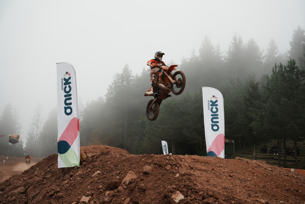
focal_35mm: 36
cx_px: 152
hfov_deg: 52.6
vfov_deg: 36.5
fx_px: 308
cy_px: 102
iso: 400
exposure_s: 1/800
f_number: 3.5
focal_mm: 36.4
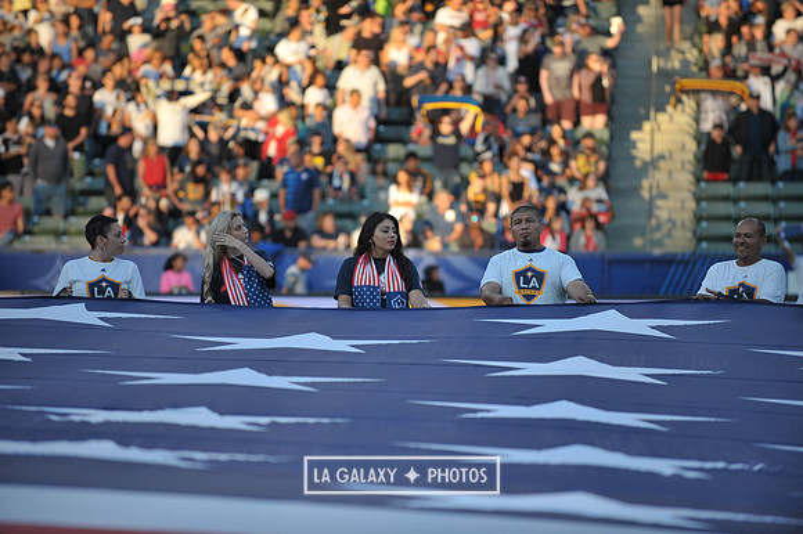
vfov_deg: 6.9
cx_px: 402
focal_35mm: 200
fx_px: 4458
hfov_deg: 10.3
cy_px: 267
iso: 400
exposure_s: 1/1250
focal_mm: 200
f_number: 2.8
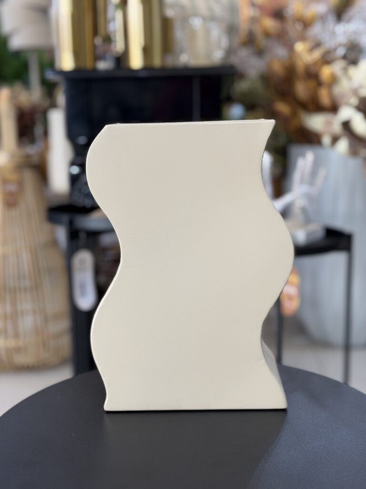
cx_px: 183
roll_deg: -0.5
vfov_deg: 39.7
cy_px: 244
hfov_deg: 30.3
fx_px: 677
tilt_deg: -10.4
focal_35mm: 48
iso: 80
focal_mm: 6.76
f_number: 1.78
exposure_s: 1/60
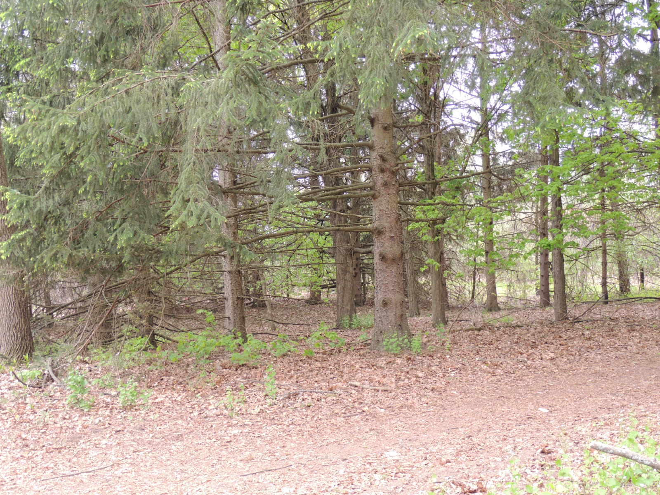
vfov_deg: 30.9
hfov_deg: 40.4
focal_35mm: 47
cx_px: 330
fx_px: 896
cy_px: 248
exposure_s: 1/60
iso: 100
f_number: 3.5
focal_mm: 8.3
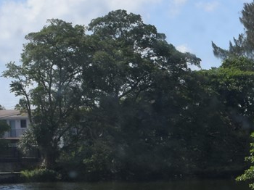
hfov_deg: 11.3
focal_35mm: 168
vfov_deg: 8.5
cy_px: 352
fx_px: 1232
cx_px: 383
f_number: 10
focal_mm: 24
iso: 200
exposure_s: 1/400
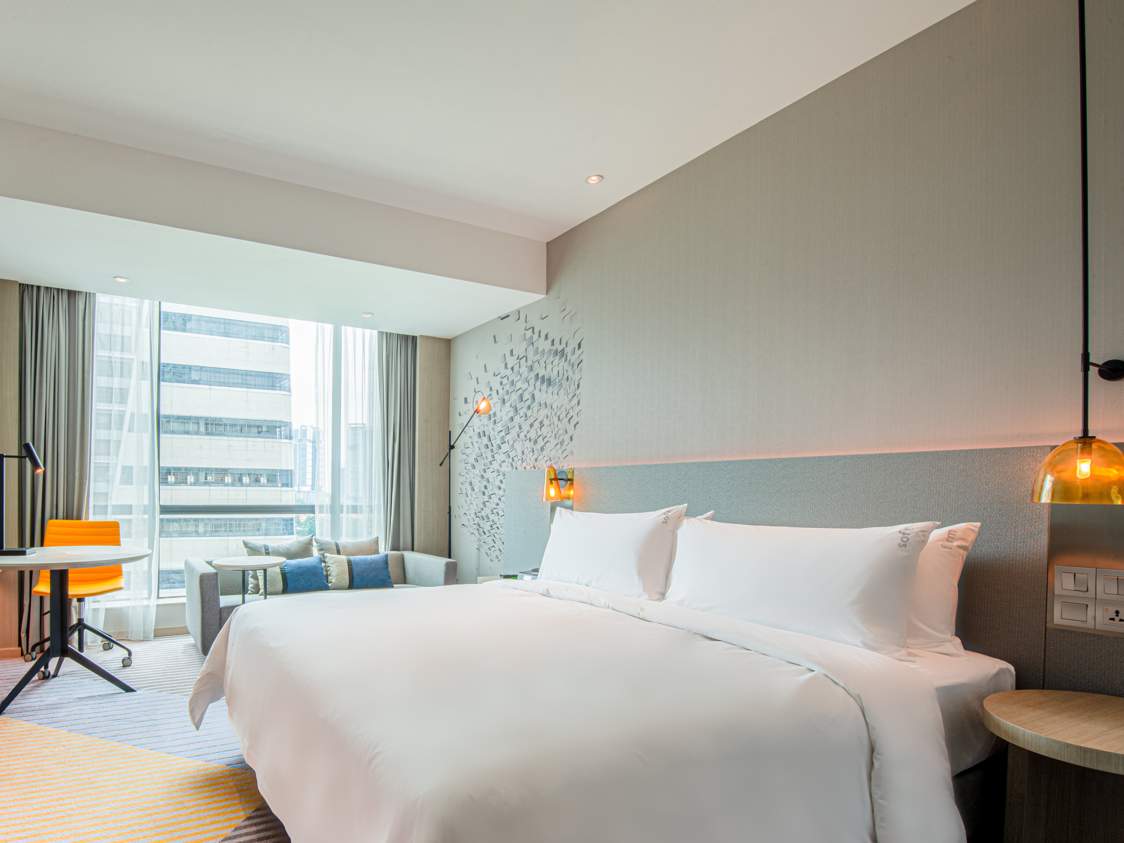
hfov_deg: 85.3
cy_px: 500
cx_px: 396
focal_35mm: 18
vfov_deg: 71.0
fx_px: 584
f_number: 16
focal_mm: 14
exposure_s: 1/20
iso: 160
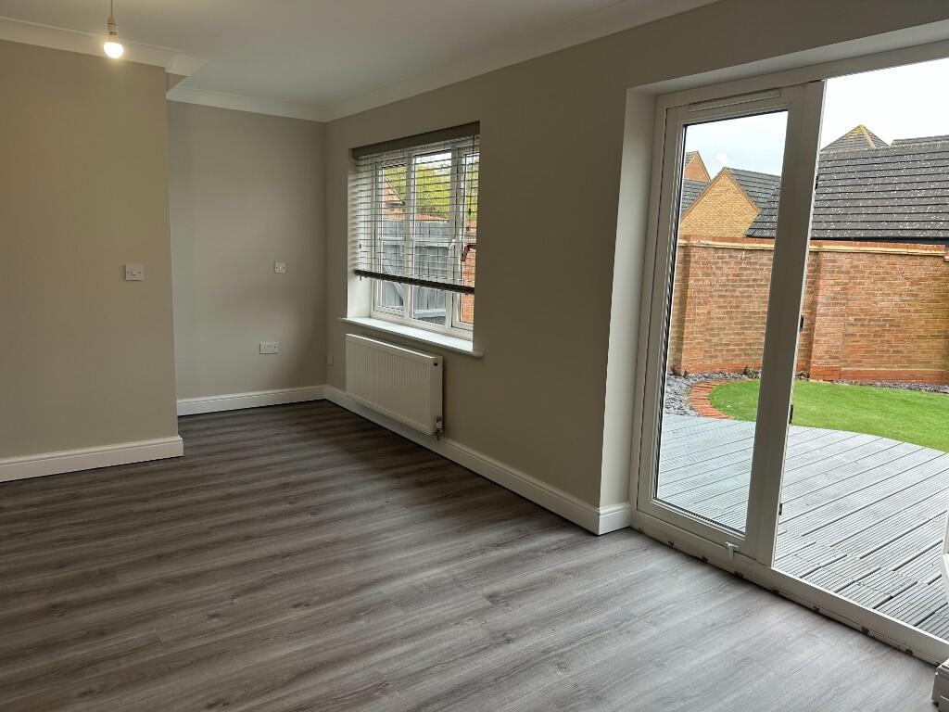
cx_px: 474
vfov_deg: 56.8
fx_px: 658
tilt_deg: -8.0
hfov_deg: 71.6
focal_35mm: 24
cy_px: 356
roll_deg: -1.4
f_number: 1.78
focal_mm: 6.86
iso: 50
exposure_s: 1/123
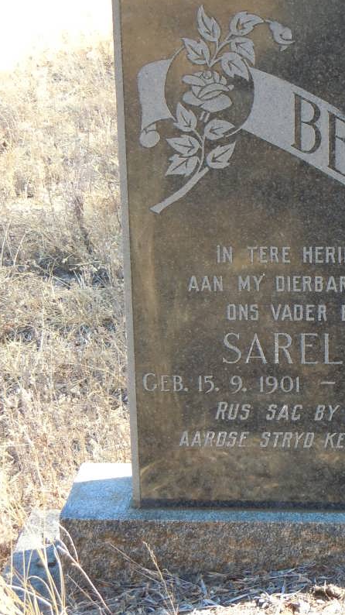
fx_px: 1823
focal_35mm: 112
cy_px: 304
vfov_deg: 19.1
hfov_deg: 10.7
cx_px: 309
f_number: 4.1
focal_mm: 12.2
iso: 200
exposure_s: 1/125
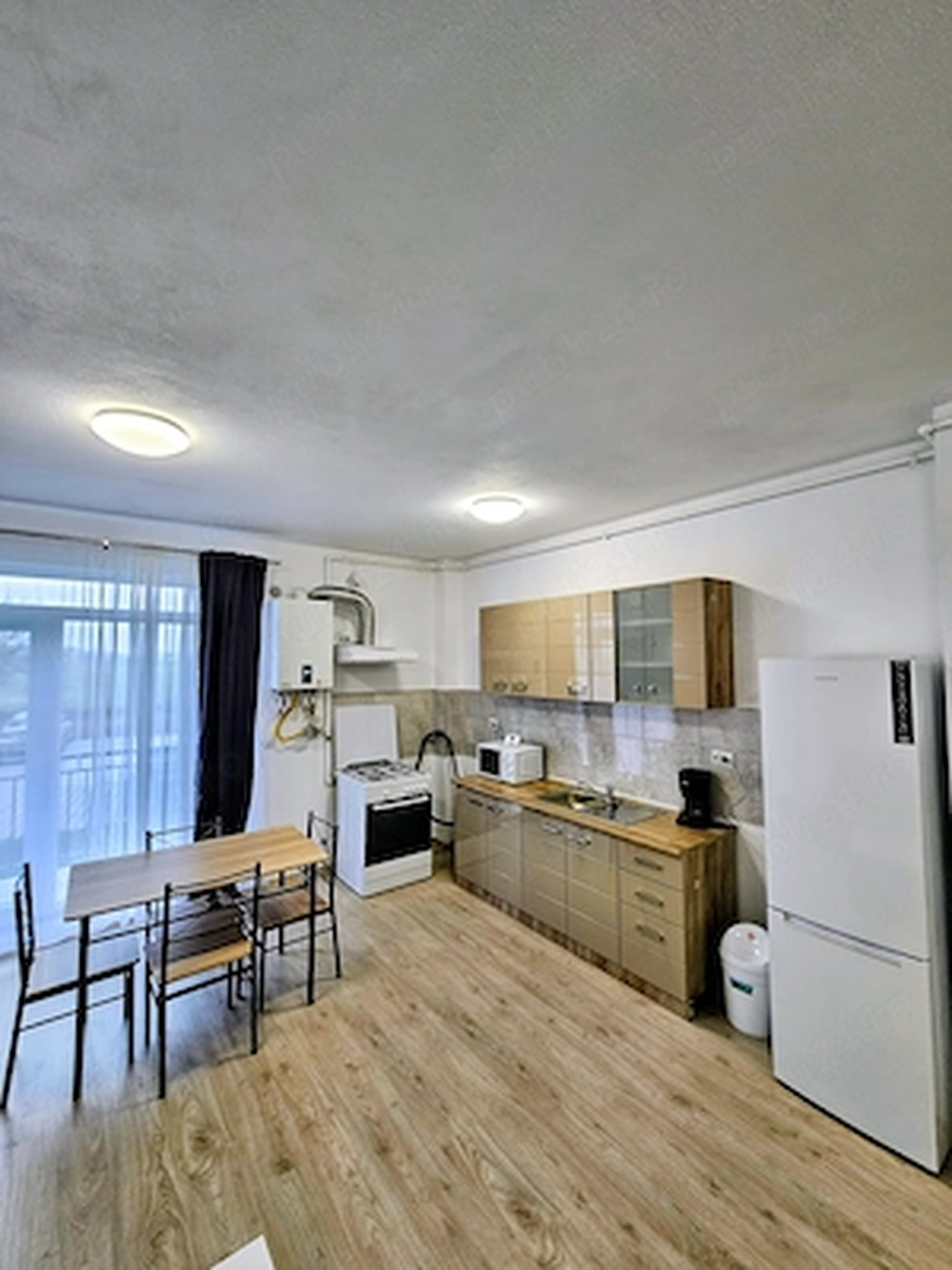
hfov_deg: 89.9
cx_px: 476
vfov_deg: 106.2
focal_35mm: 13
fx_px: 477
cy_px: 635
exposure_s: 1/50
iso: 100
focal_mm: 2.2
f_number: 2.2
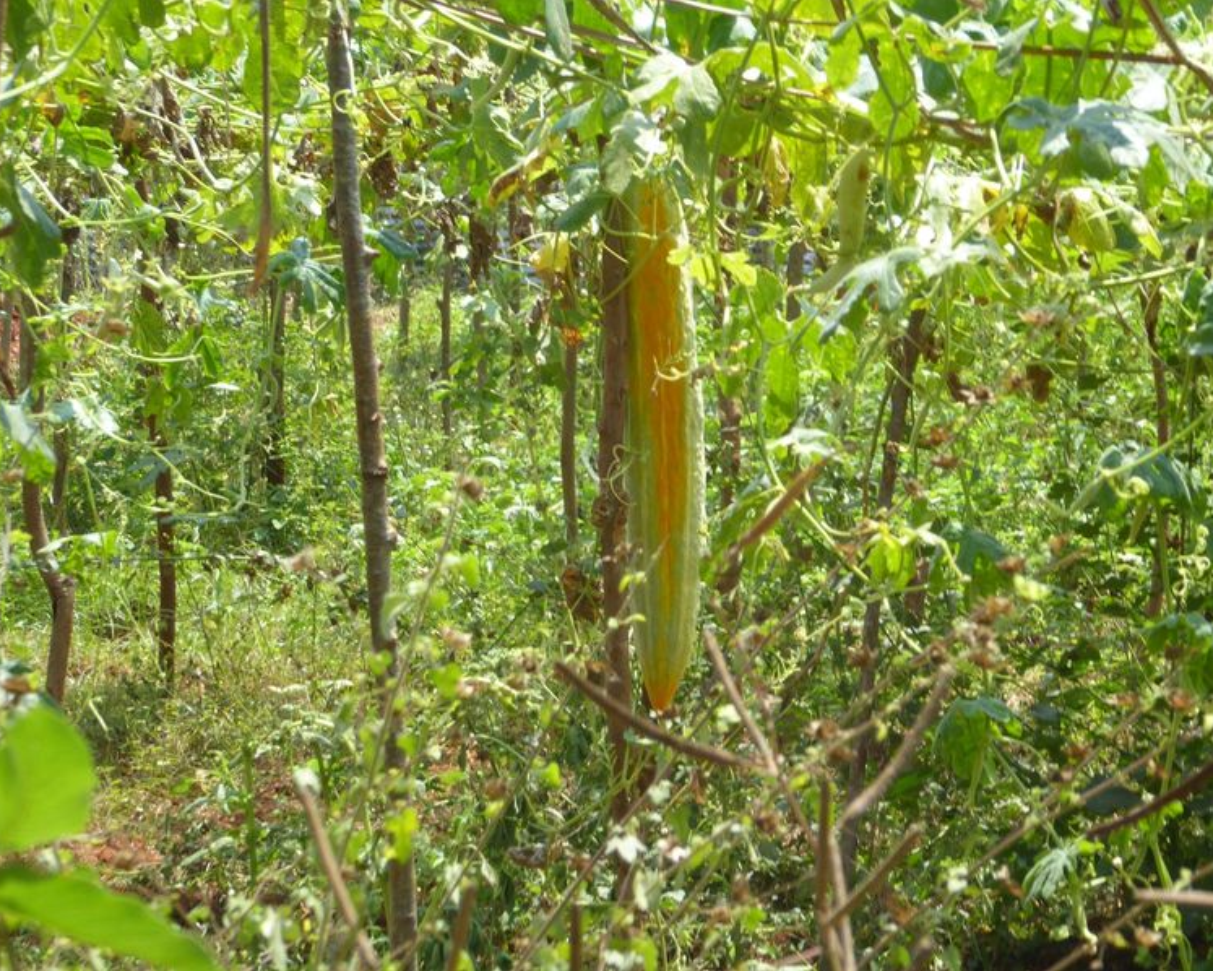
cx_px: 619
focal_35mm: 185
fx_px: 6643
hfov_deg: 10.4
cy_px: 486
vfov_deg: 8.4
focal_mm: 28.7
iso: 80
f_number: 5.5
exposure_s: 1/100
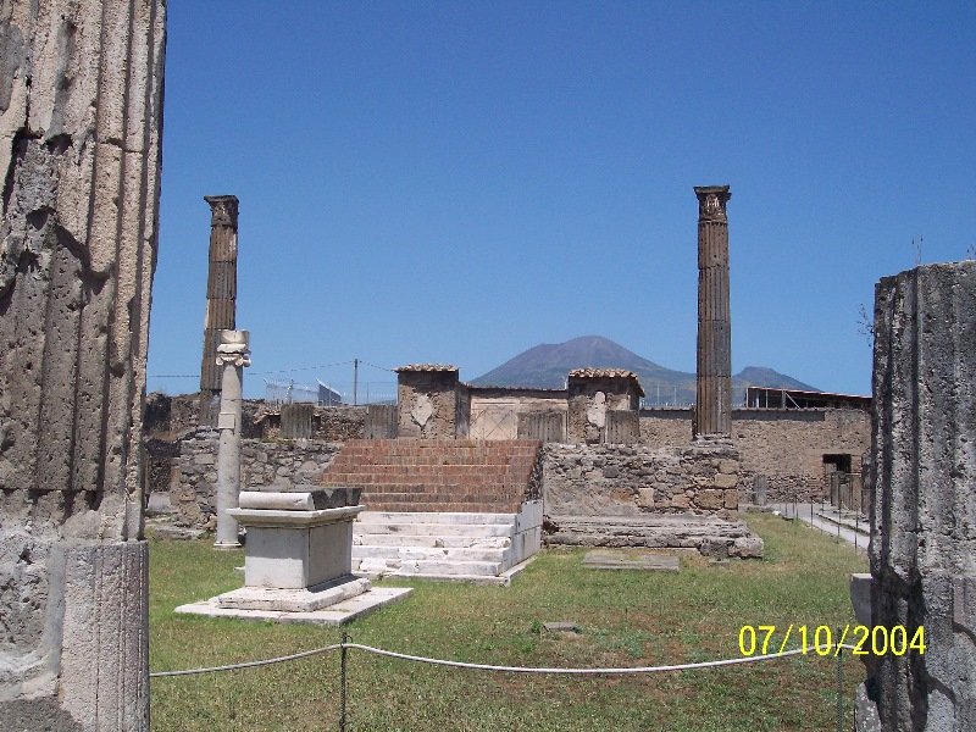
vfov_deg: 37.7
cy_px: 366
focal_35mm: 38
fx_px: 1071
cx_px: 488
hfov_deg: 49.0
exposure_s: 1/1000
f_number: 4.8
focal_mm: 8
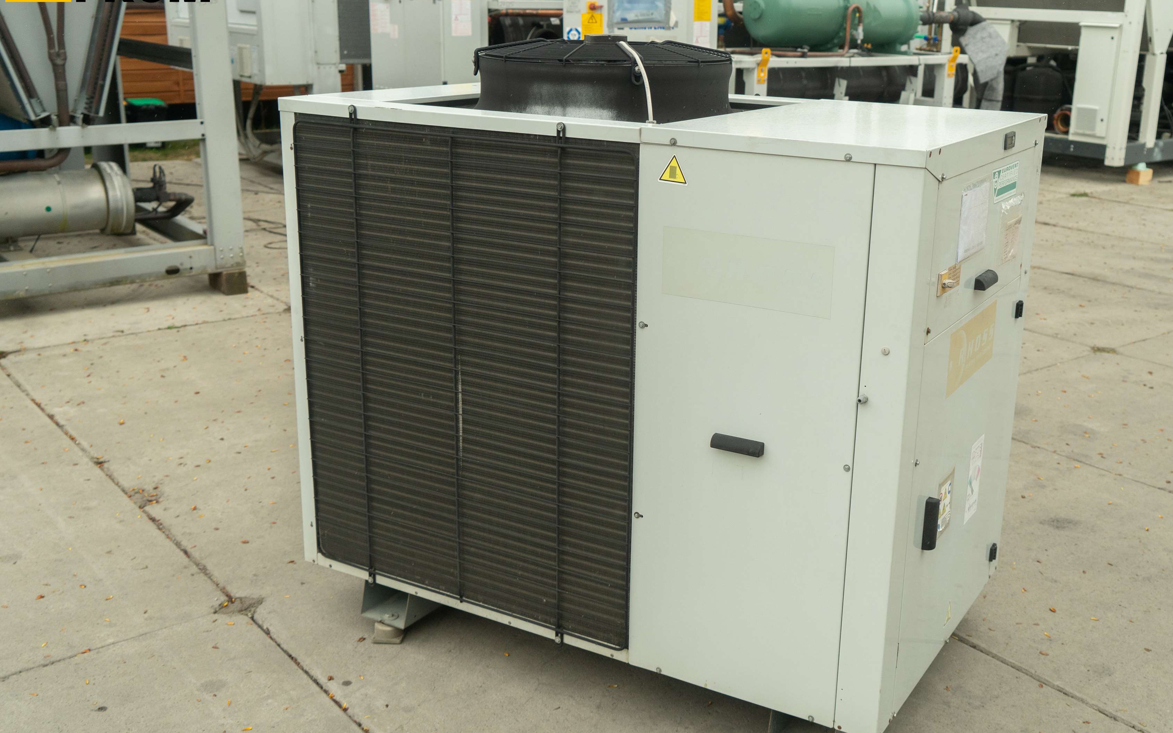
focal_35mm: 37
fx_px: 1183
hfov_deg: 52.6
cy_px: 353
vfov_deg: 34.4
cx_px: 659
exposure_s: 1/1000
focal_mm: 30
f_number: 4
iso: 500
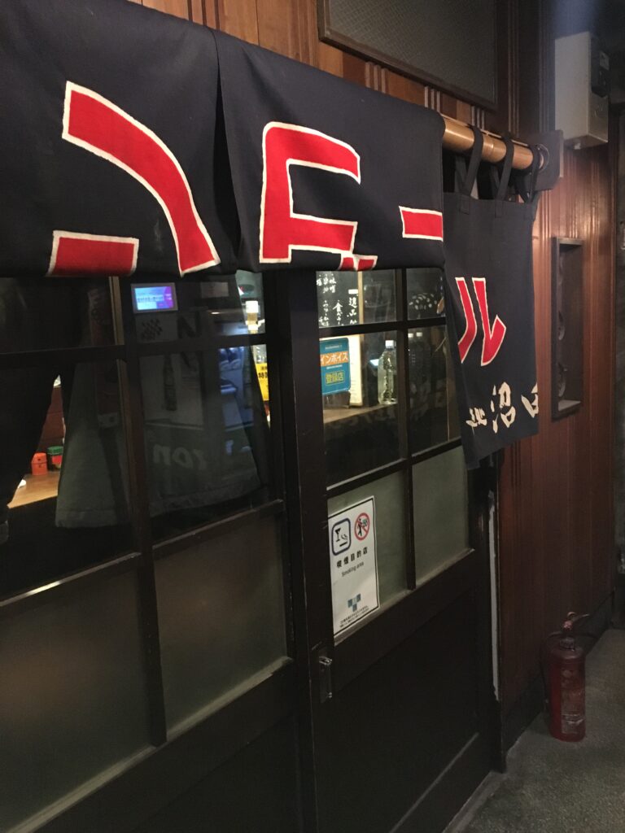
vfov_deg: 61.7
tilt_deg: -7.4
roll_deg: +3.7
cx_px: 312
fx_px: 698
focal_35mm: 29
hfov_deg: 48.2
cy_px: 416
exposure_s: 1/15
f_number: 2.2
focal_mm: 4.15
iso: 320
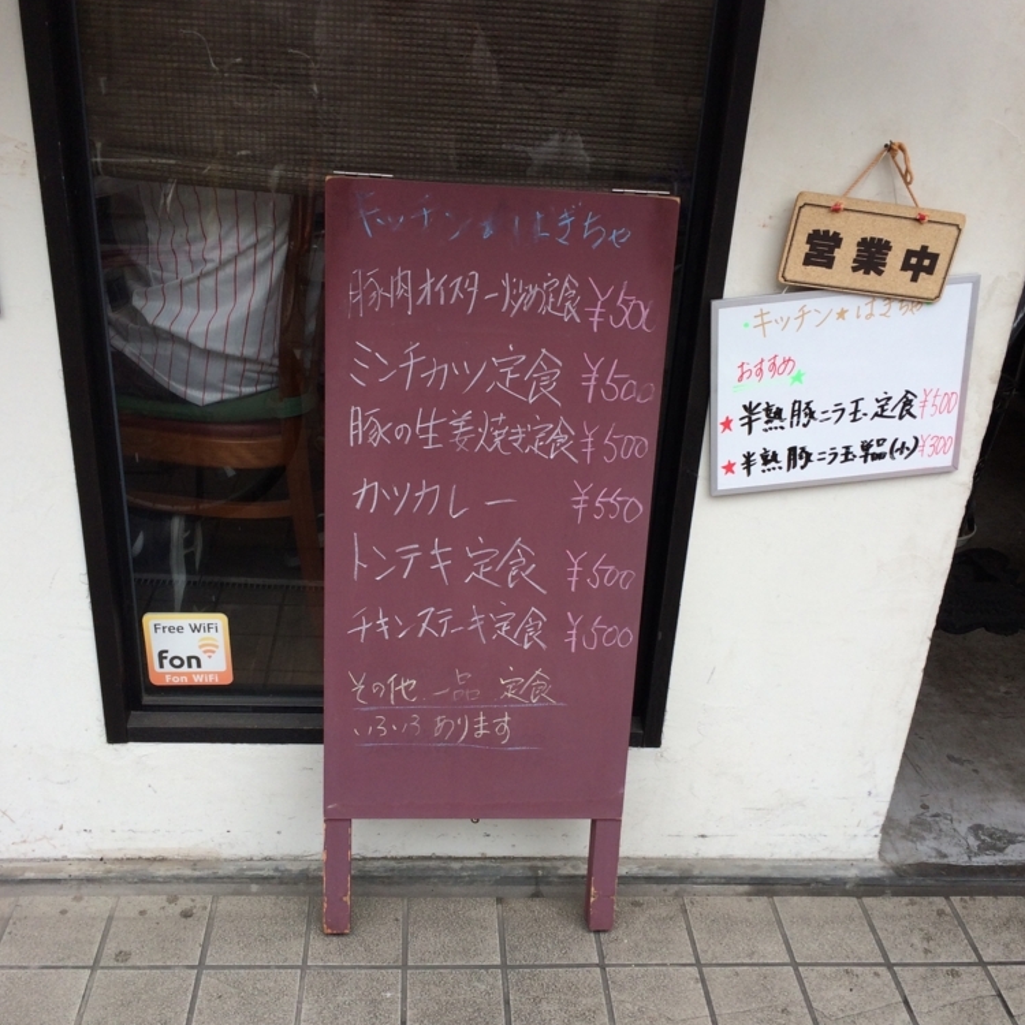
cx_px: 517
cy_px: 573
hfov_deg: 47.2
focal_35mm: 35
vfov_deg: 47.1
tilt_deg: -27.9
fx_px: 1173
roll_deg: -1.7
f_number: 2.2
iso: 32
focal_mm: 4.15
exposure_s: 1/631
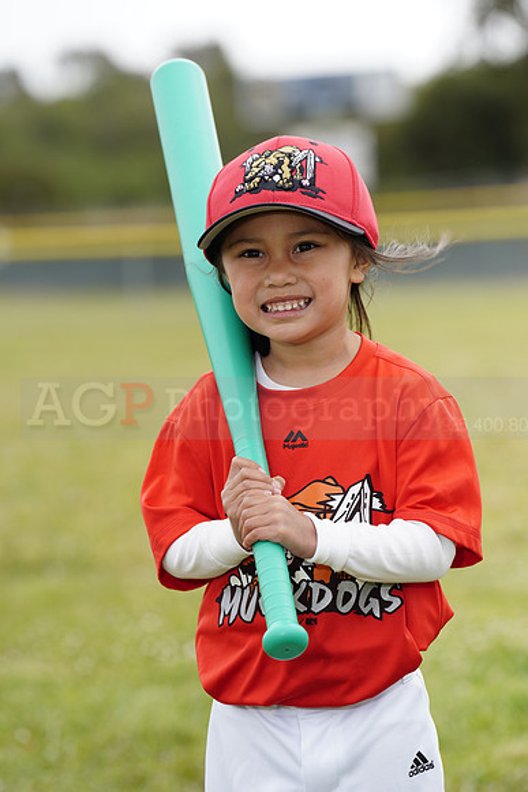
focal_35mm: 200
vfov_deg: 10.3
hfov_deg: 6.9
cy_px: 396
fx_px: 4397
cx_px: 264
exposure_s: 1/250
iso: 100
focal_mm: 200
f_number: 5.6
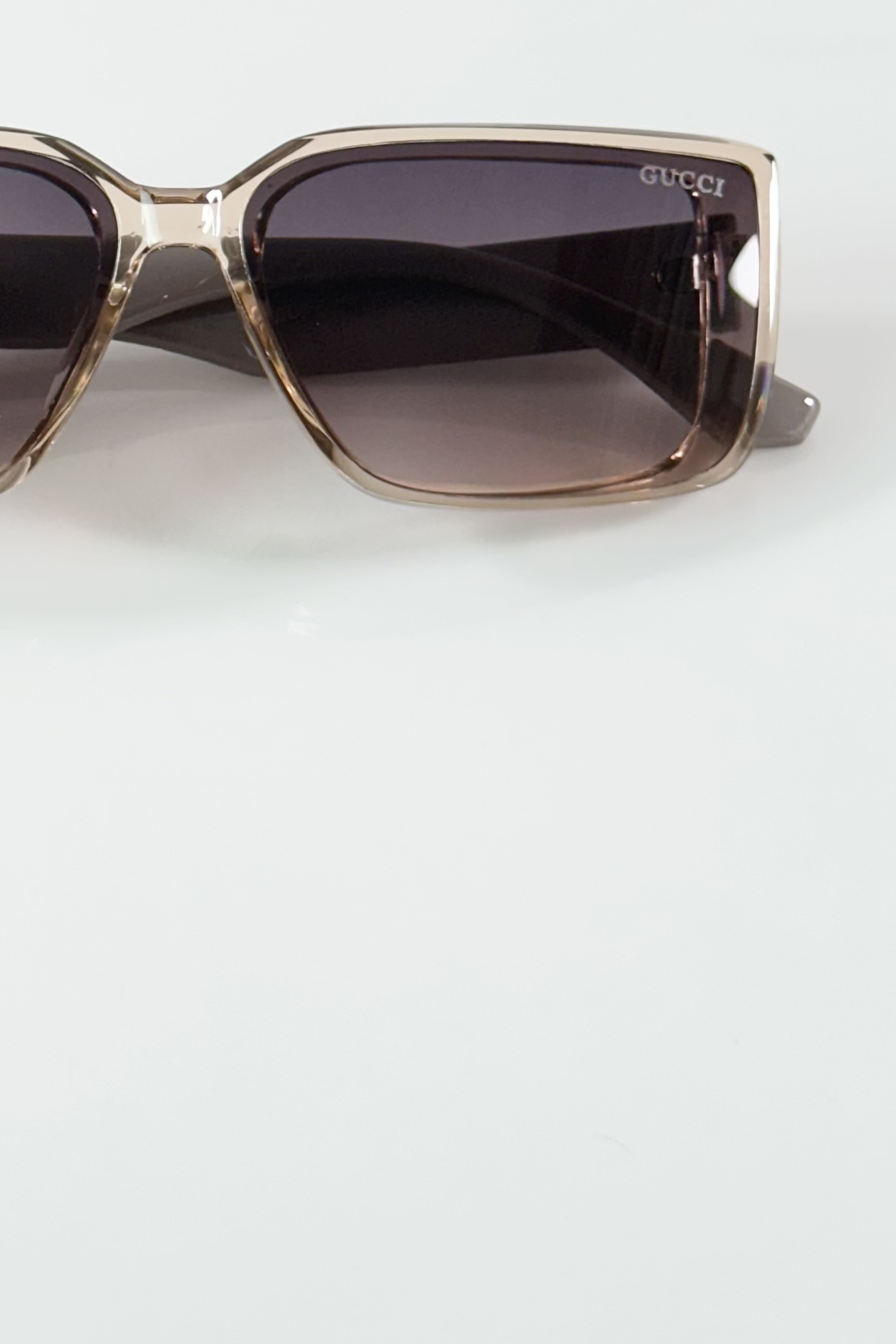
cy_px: 269
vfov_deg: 21.0
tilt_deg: -42.9
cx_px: 154
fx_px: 3584
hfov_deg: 14.2
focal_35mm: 96
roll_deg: +1.8
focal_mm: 6.86
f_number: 1.78
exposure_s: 1/100
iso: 64
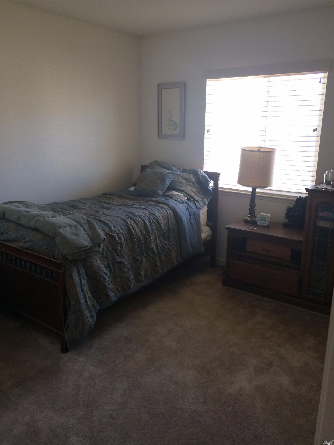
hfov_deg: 48.2
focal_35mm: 29
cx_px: 167
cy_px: 222
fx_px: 373
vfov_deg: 61.7
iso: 32
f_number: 2.2
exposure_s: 1/30
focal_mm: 4.15
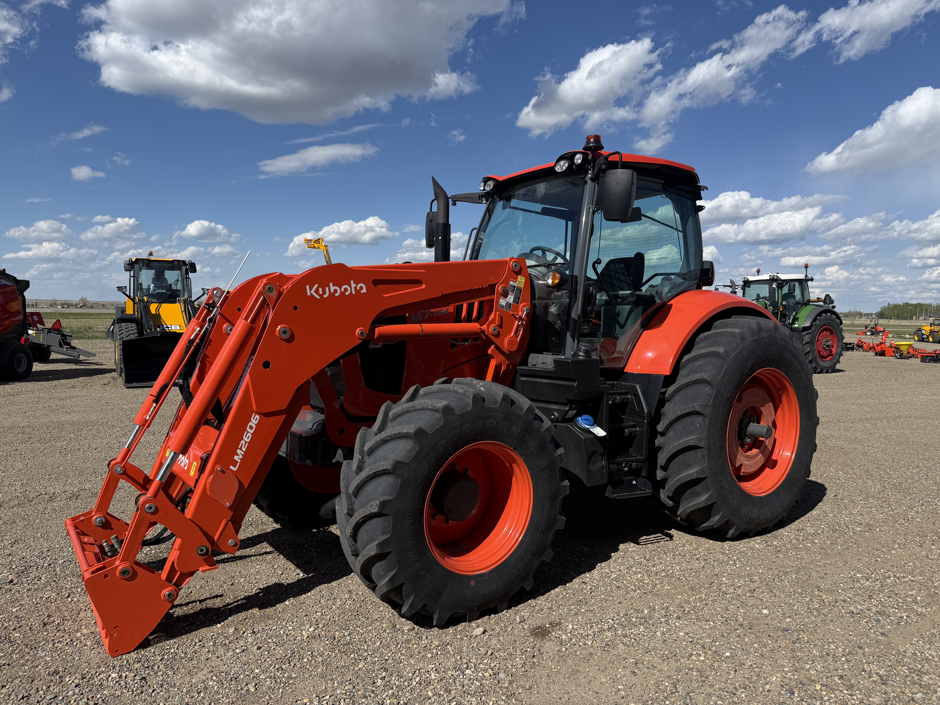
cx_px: 470
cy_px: 352
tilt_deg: -4.4
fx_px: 652
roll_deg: -1.1
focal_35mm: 24
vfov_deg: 56.8
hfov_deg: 71.6
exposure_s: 1/5319
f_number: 1.78
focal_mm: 6.76
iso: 80
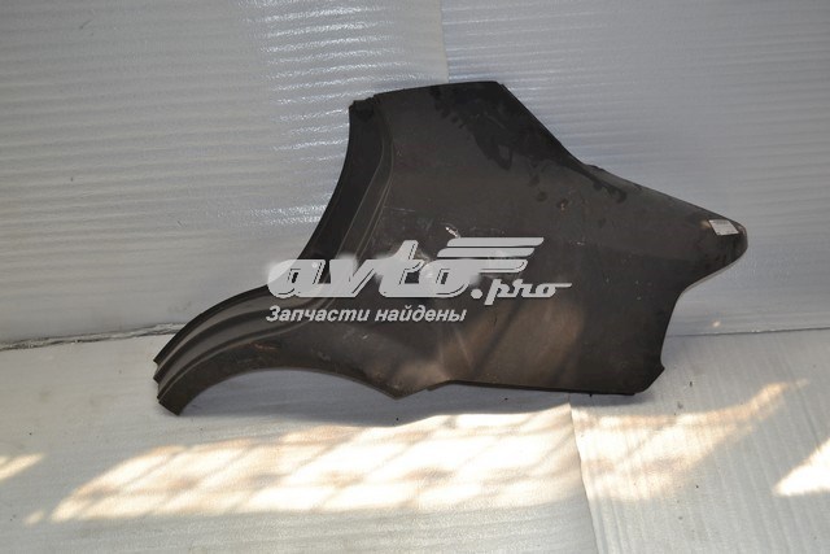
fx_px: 830
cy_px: 277
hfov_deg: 53.1
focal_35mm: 36
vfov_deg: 36.9
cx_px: 415
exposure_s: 1/125
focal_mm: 24
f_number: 4
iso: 125
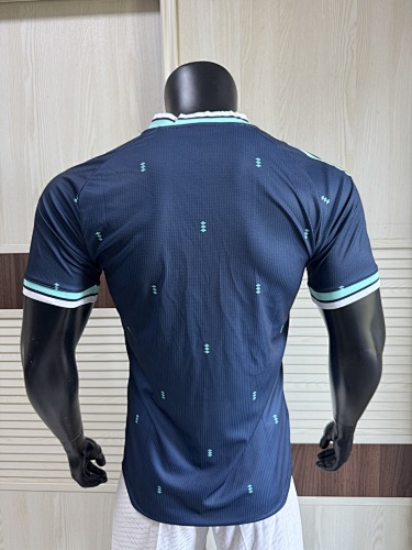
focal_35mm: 24
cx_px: 206
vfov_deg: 71.6
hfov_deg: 56.8
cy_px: 275
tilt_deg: -6.1
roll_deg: +1.1
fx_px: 381
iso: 200
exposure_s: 1/90
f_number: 1.78
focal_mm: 6.76
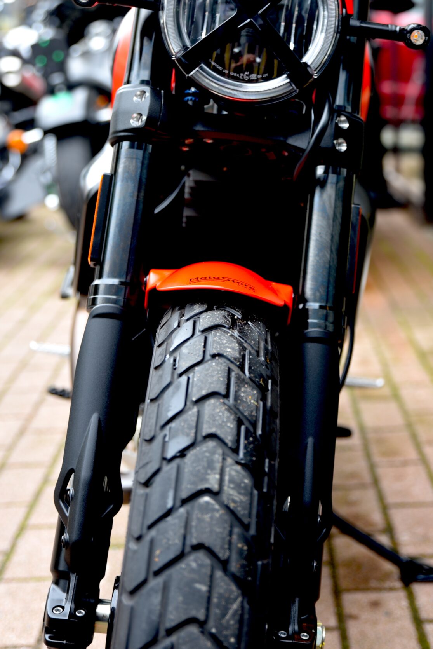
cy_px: 181
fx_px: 1243
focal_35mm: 69
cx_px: 270
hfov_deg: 19.7
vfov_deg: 28.9
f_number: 2.8
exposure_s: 1/40
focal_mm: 45
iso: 100
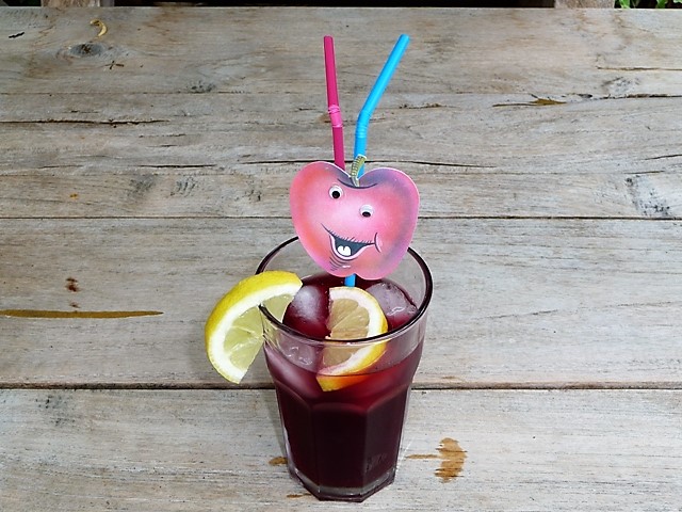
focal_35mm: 48
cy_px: 256
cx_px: 341
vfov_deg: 30.3
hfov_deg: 39.7
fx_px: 946
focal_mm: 8
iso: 100
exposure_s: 1/30
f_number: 4.2
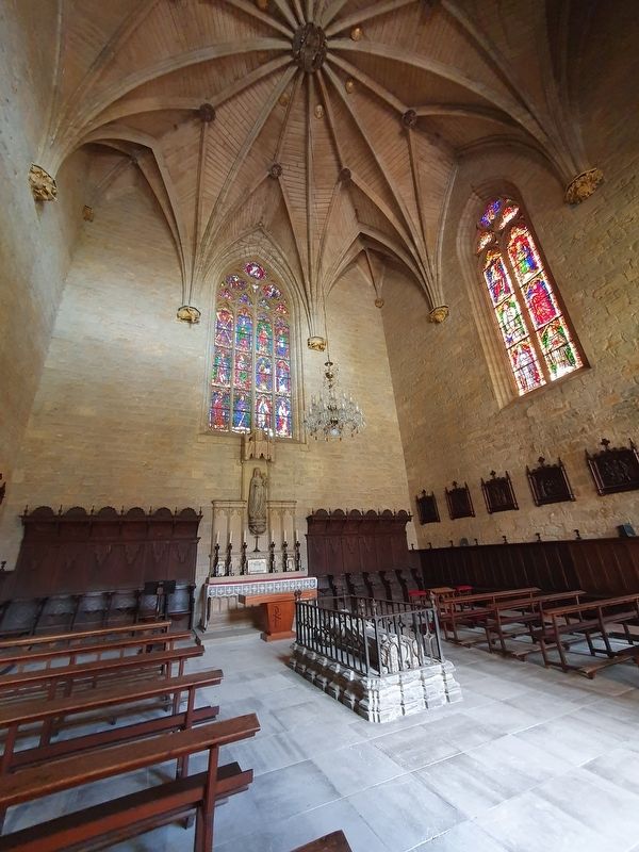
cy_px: 426
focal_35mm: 13
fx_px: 320
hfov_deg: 89.9
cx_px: 320
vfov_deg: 106.2
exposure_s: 1/30
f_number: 2.2
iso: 320
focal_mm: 1.8
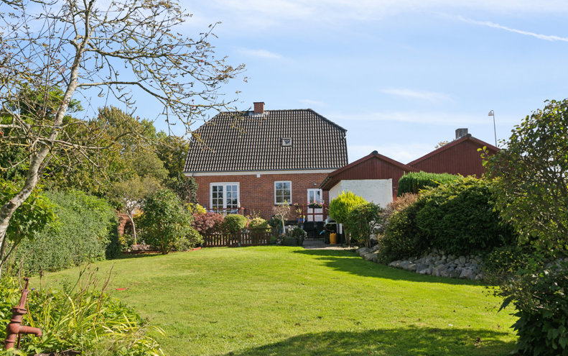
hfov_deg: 56.7
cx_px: 281
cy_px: 185
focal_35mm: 34
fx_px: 527
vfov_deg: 37.3
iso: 200
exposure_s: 1/400
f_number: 8
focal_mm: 33
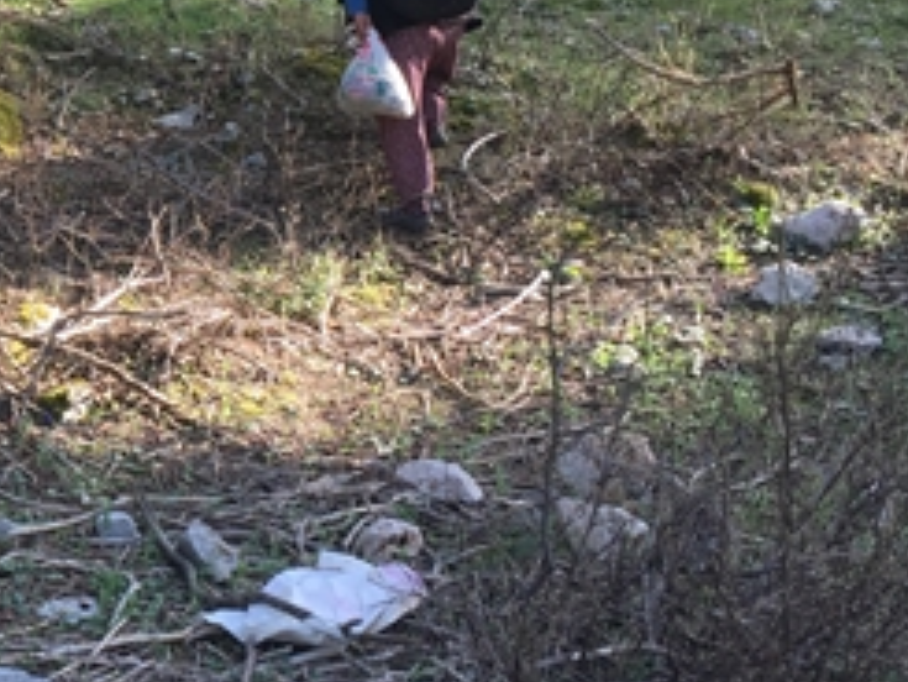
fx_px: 1863
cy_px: 248
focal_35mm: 71
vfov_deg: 20.7
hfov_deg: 25.2
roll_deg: +5.6
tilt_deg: -2.0
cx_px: -119
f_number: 2.2
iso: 32
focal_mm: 4.15
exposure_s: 1/244
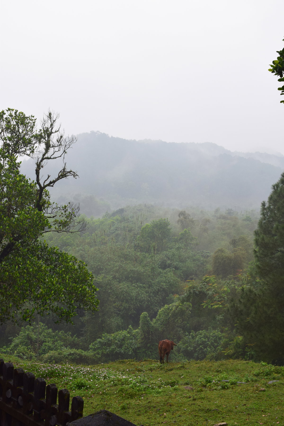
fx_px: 568
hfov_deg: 28.1
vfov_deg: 41.1
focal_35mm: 48
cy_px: 213
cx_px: 142
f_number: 9
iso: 400
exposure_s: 1/100
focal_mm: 32
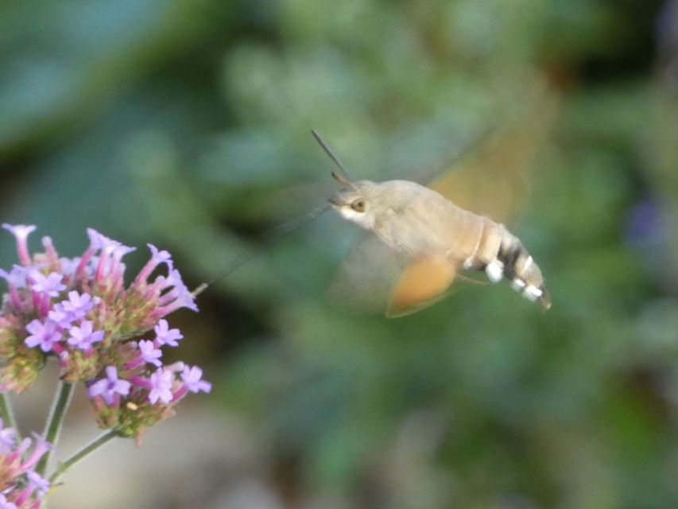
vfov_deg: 4.0
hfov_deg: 5.3
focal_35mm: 372
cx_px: 339
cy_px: 254
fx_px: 7287
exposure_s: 1/80
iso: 800
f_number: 5.6
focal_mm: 66.7
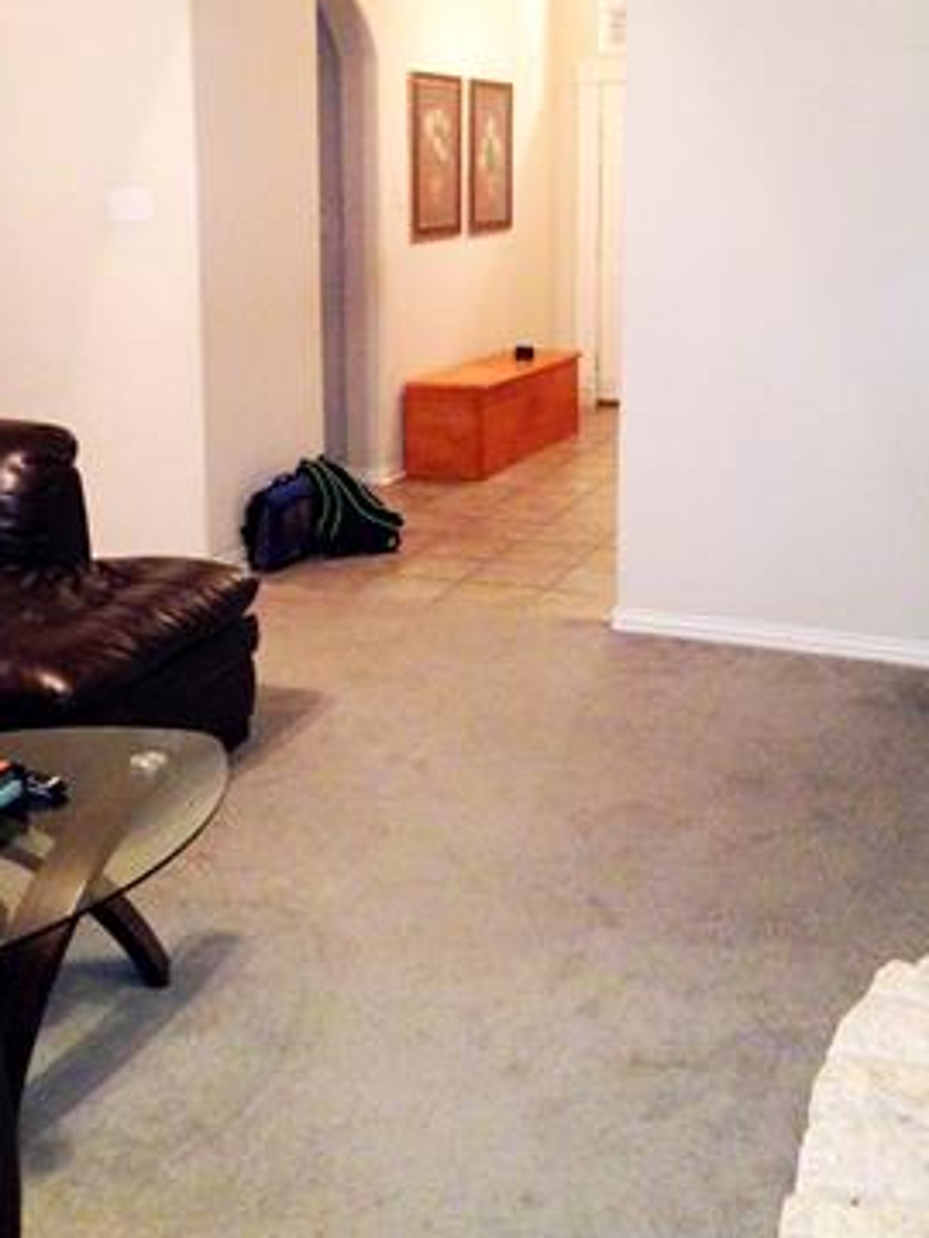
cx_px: 420
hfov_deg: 32.9
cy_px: 440
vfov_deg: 42.5
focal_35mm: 44
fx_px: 1574
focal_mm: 4.12
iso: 320
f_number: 2.4
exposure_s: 1/16
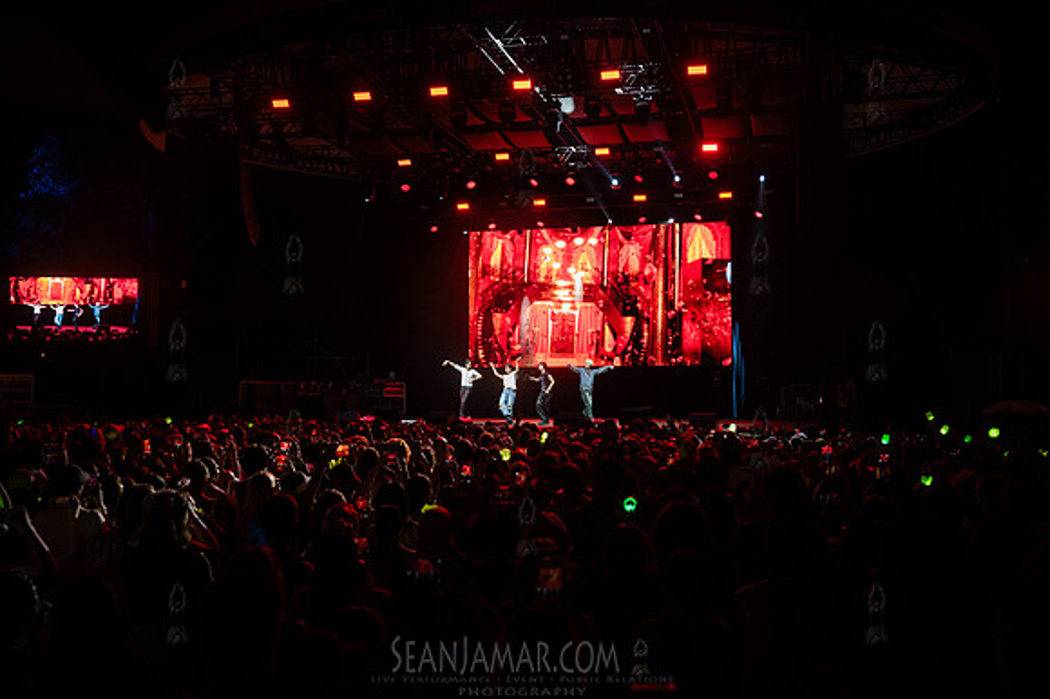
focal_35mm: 35
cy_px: 350
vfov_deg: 37.8
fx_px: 1021
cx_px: 525
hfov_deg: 54.4
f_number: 4
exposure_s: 1/400
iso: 2000
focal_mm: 35
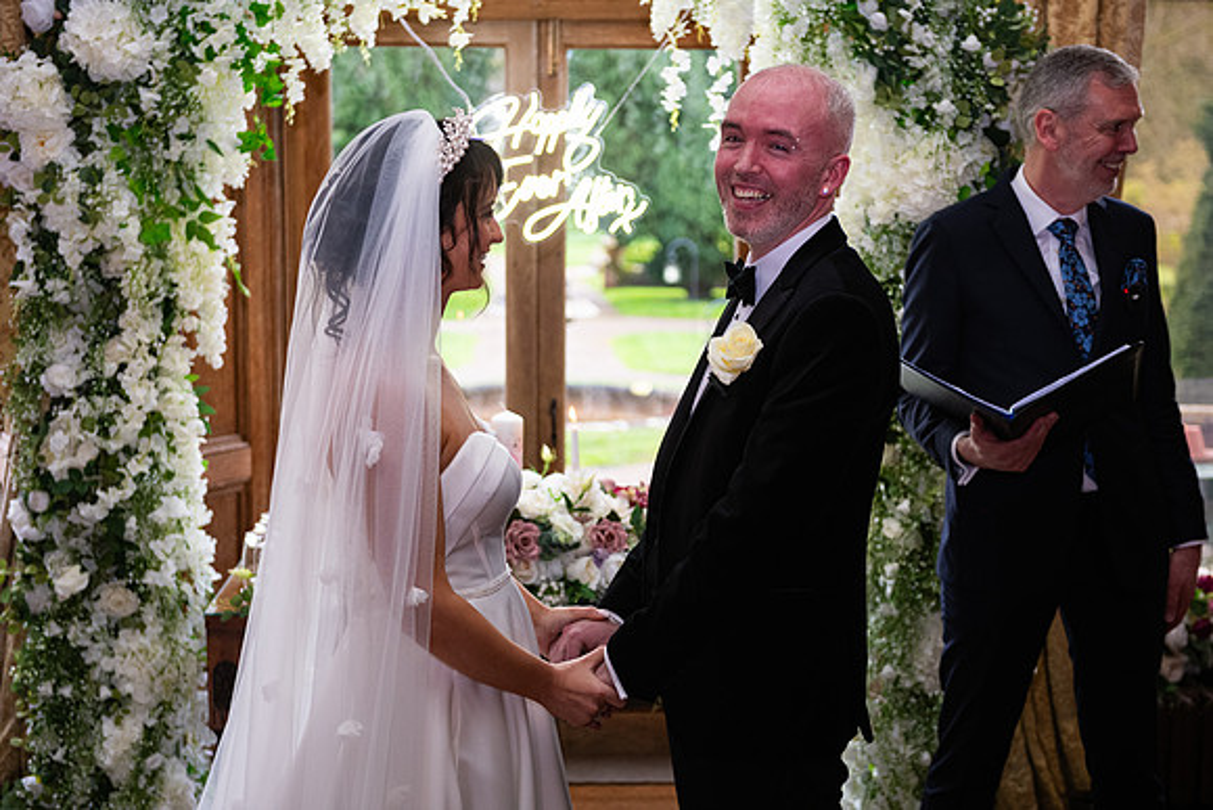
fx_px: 1955
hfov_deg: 34.5
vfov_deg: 23.4
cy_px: 405
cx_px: 606
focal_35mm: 58
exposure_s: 1/160
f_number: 3.5
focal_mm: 58
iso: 1000
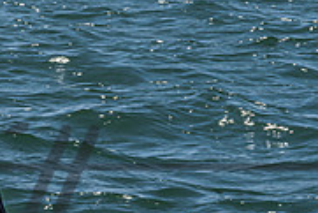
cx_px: -65
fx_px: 6657
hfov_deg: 2.7
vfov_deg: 1.8
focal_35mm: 753
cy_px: 150
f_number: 18
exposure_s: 1/250
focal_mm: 200
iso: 250
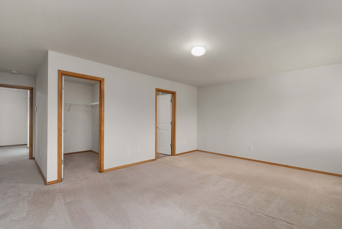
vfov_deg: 73.8
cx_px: 180
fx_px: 152
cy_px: 119
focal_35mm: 16
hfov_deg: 96.6
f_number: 8
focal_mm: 13
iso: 1000
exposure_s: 1/6
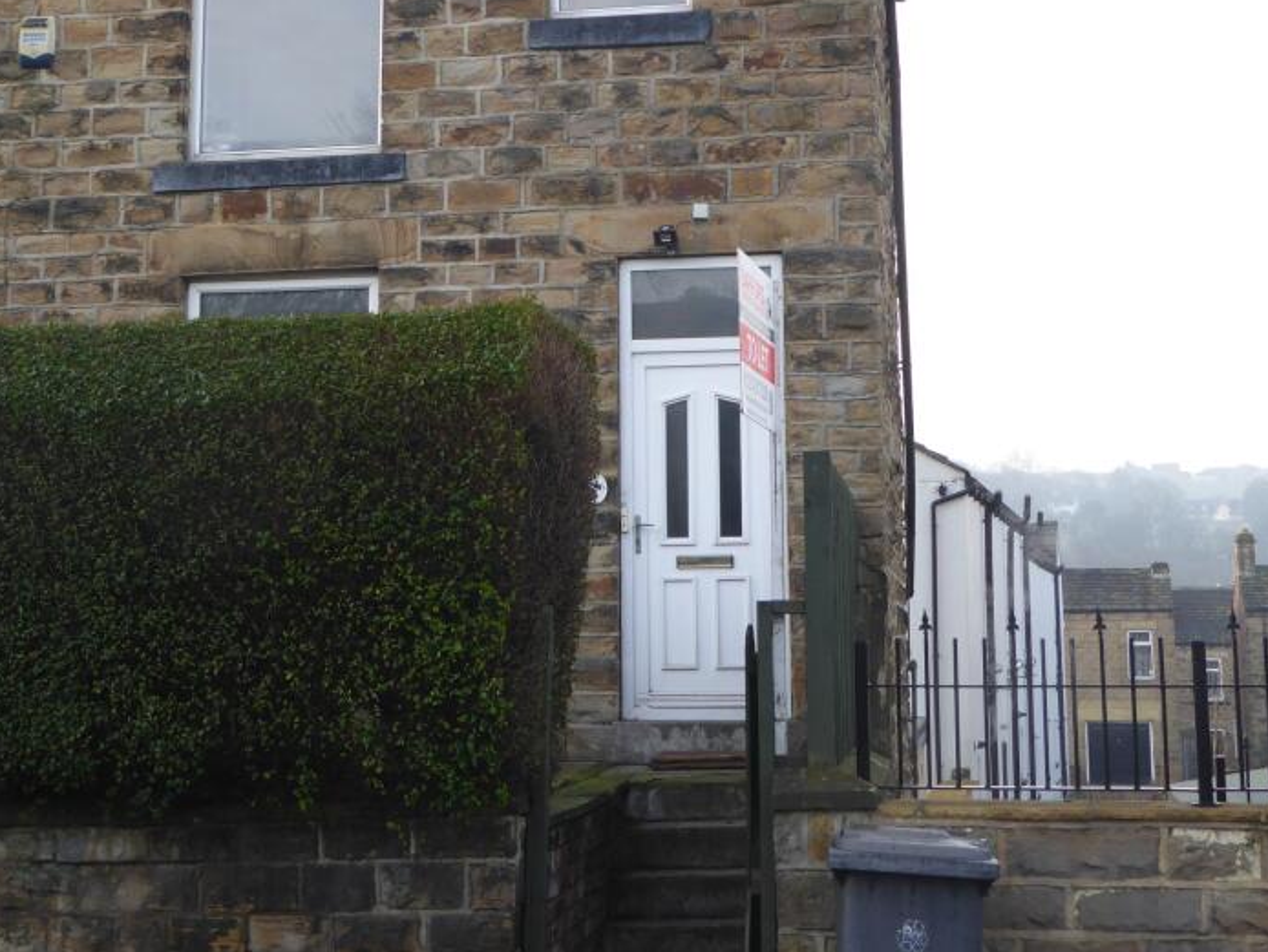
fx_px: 2162
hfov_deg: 32.7
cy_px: 254
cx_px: 632
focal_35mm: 59
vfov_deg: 24.6
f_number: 3.8
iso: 100
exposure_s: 1/125
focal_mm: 7.2
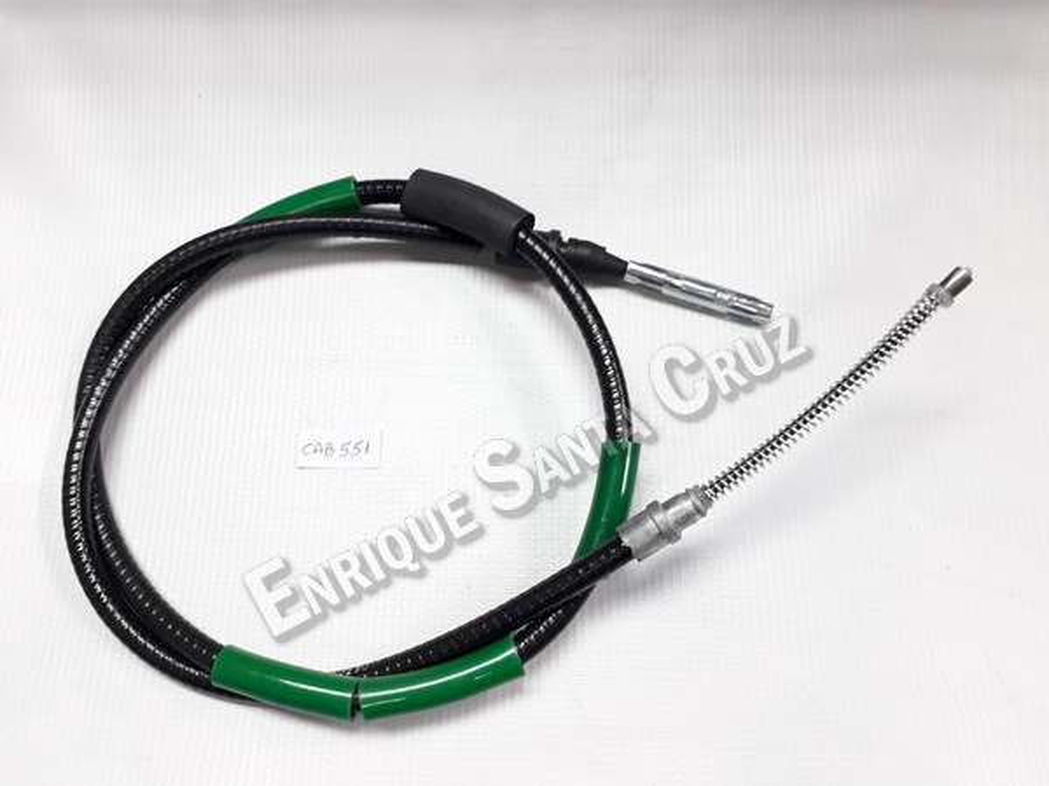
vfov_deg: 51.4
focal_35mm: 27
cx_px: 524
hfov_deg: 65.3
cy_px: 393
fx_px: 818
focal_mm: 3.6
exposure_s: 1/33
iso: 125
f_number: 1.9
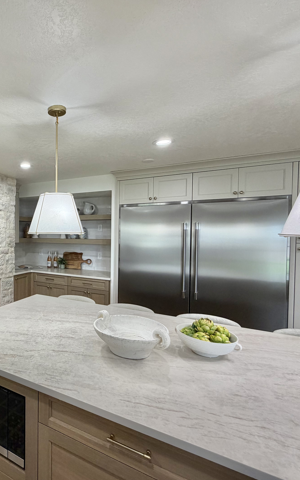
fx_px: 262
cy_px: 240
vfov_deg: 85.1
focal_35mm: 20
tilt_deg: -2.2
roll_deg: -0.2
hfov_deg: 54.2
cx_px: 46
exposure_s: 1/120
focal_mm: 2.22
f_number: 2.2
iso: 125
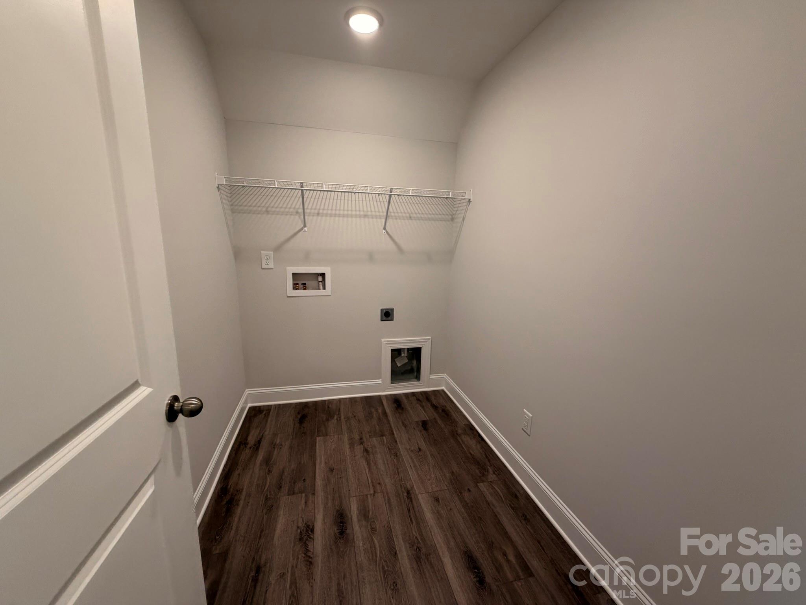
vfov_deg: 85.7
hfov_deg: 102.1
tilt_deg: -11.2
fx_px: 326
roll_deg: +0.1
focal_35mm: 14
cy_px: 302
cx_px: 403
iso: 250
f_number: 2.2
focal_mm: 2.22
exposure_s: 1/120
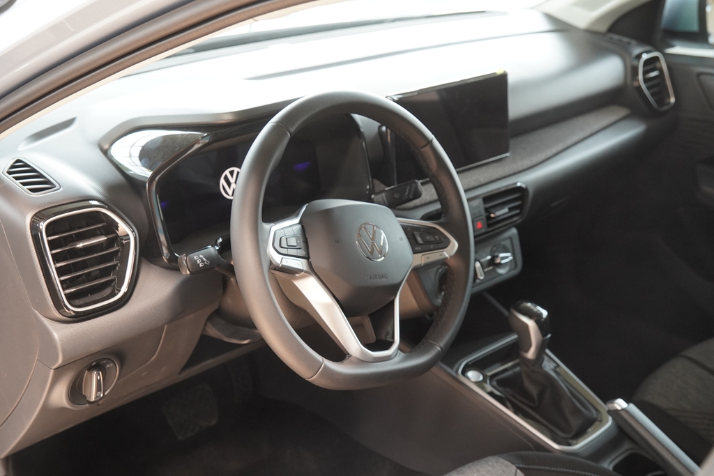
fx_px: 922
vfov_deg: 29.0
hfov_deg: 42.3
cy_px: 238
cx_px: 357
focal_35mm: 46
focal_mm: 31
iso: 800
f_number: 4
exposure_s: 1/60
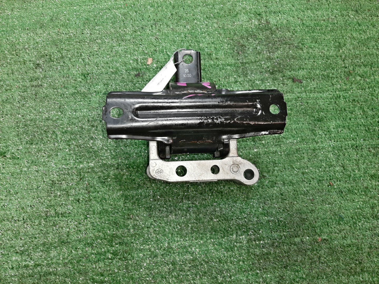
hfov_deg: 67.3
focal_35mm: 26
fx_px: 285
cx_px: 190
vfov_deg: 53.1
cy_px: 142
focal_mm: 3.93
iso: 193
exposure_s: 1/50
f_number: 1.7
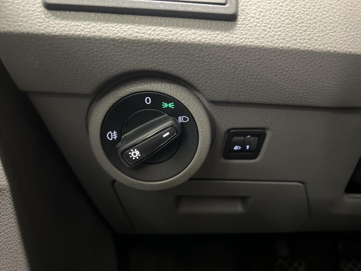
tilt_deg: -20.1
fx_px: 271
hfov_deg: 67.3
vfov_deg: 53.1
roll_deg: +0.6
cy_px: 136
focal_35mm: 26
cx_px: 180
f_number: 1.5
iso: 1000
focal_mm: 5.7
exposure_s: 1/18
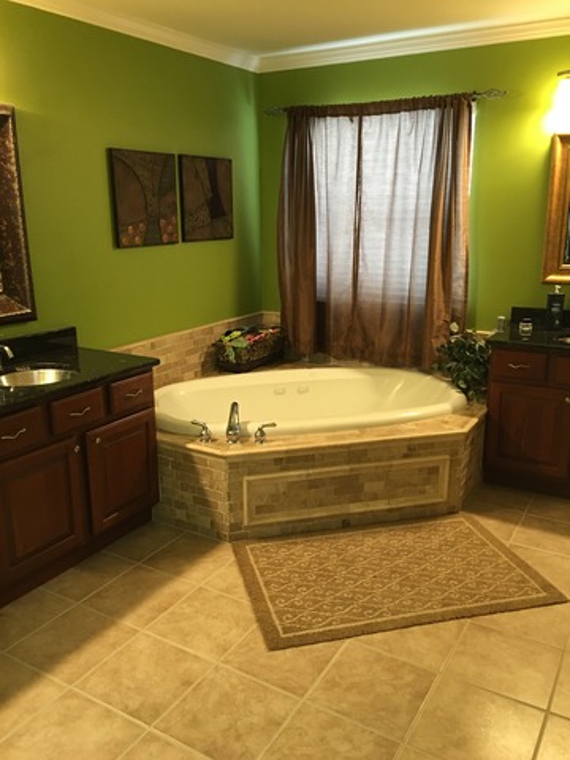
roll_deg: +0.0
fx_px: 637
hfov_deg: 48.2
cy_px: 380
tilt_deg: -13.7
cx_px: 285
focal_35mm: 29
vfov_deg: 61.7
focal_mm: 4.15
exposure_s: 1/15
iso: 64
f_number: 2.2
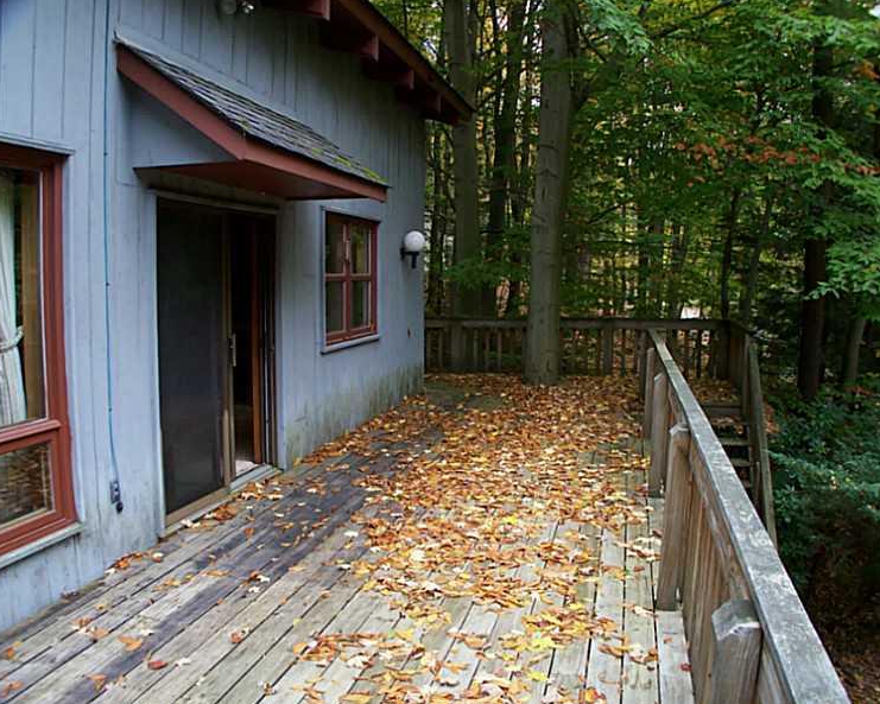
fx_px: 1042
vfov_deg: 37.3
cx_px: 464
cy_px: 352
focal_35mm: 40
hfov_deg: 45.8
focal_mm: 6.3
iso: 80
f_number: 2.8
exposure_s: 1/60
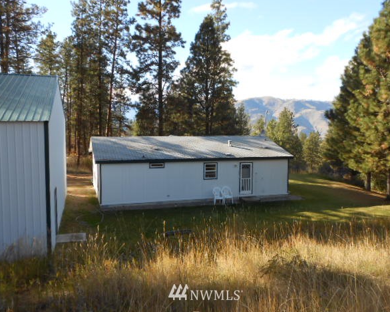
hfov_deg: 55.6
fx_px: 369
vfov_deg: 45.8
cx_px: 206
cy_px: 158
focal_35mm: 32
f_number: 3.8
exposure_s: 1/100
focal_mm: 5.3
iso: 80
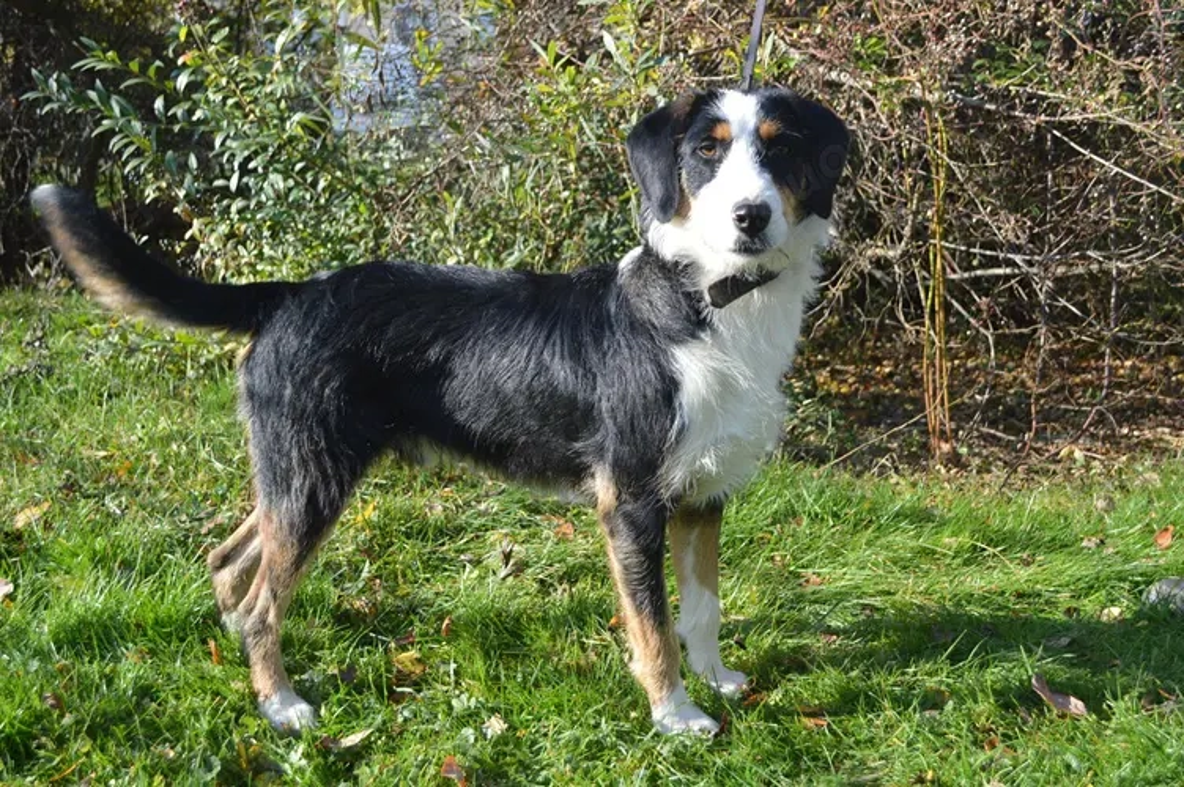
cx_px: 592
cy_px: 394
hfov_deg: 45.0
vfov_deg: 30.8
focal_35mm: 44
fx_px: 1429
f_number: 5.6
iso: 100
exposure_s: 1/125
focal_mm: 29
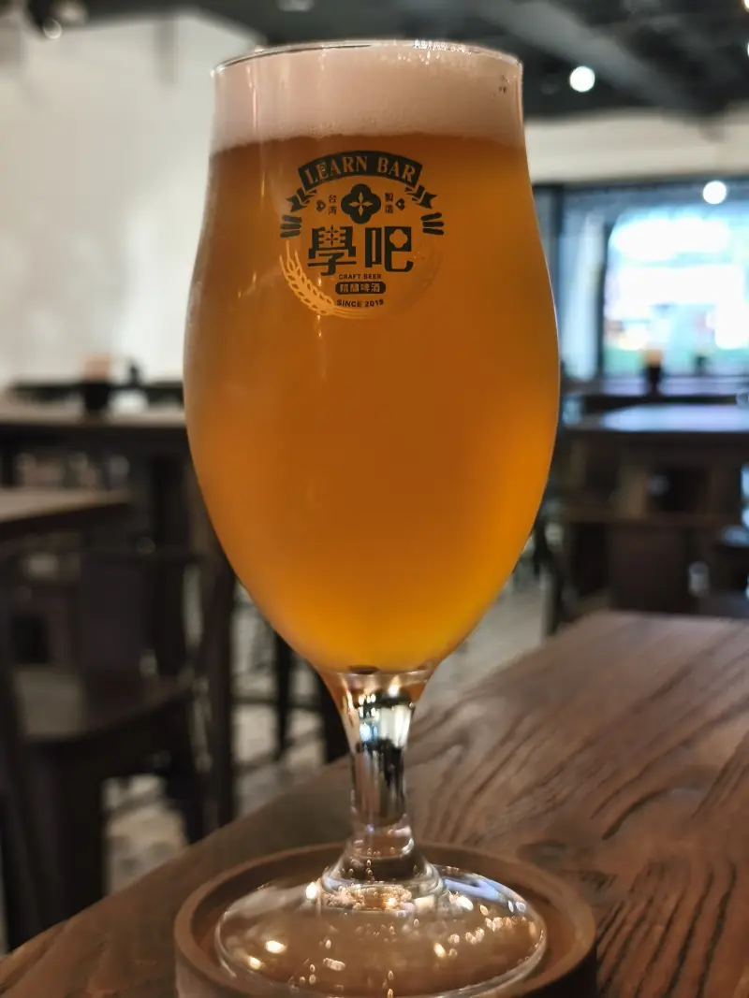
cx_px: 374
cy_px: 499
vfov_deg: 41.2
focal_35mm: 46
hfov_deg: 31.5
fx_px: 1327
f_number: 1.65
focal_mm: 6.18
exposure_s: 1/30
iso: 1000
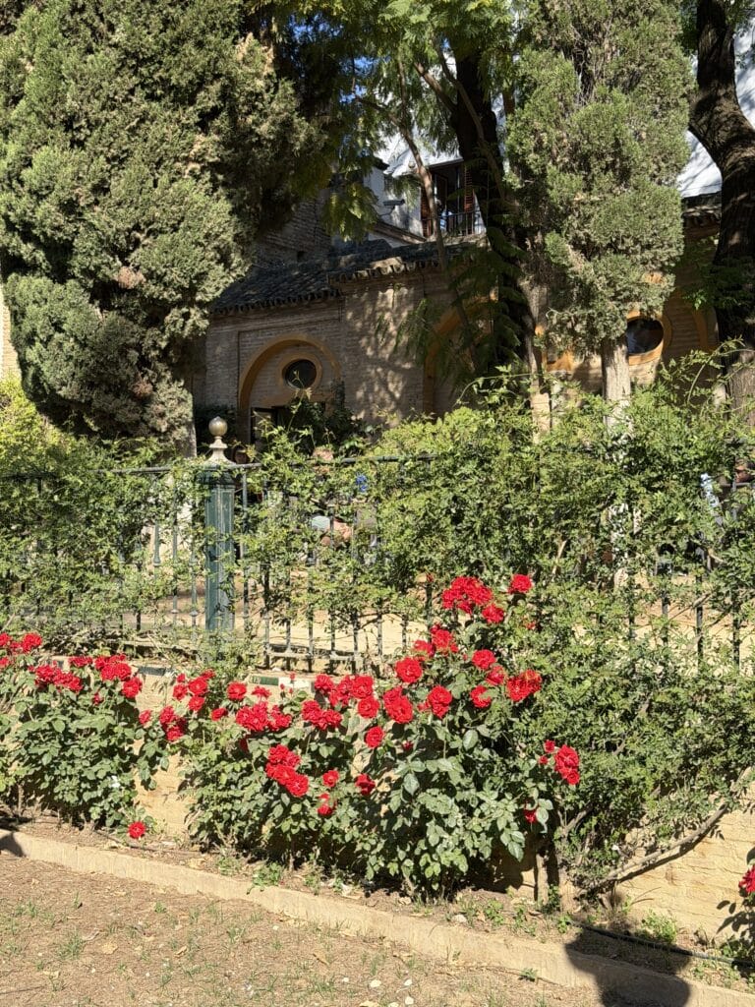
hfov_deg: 30.3
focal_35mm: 48
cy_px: 504
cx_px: 378
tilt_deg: +3.1
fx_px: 1396
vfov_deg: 39.7
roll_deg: -1.4
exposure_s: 1/2667
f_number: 1.78
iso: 64
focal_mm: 6.76
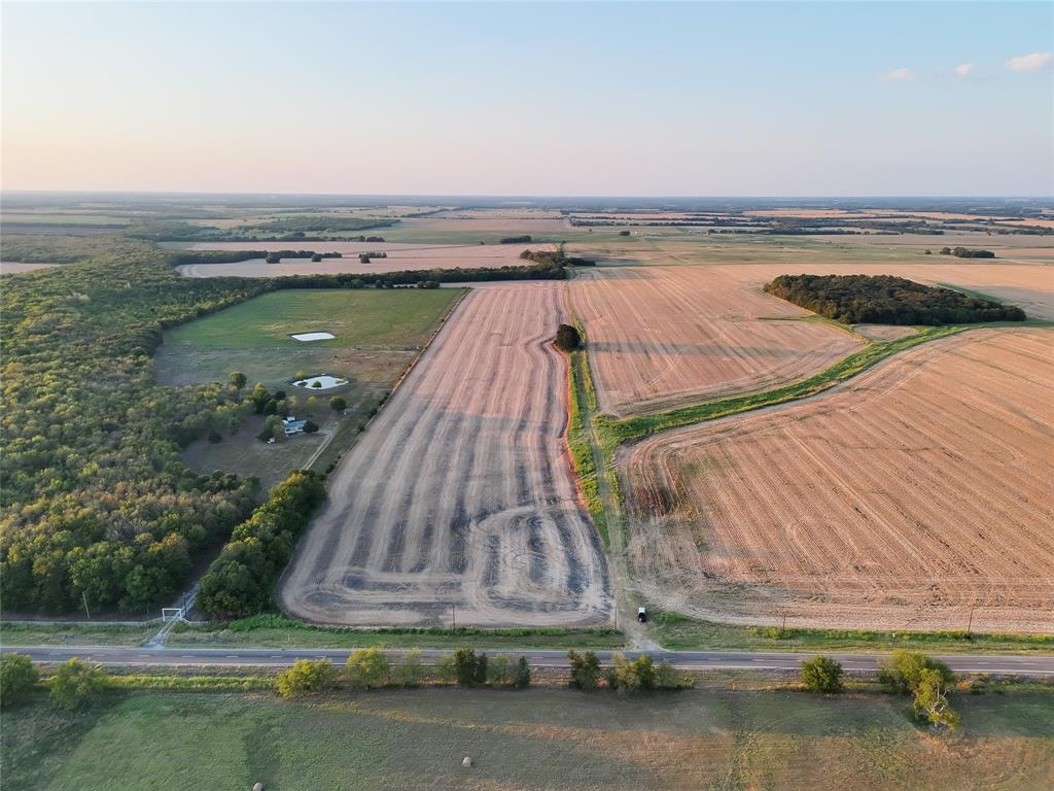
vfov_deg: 56.8
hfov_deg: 71.6
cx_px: 527
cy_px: 396
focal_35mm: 24
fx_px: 731
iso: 280
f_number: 1.7
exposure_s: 1/1000
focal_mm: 6.72
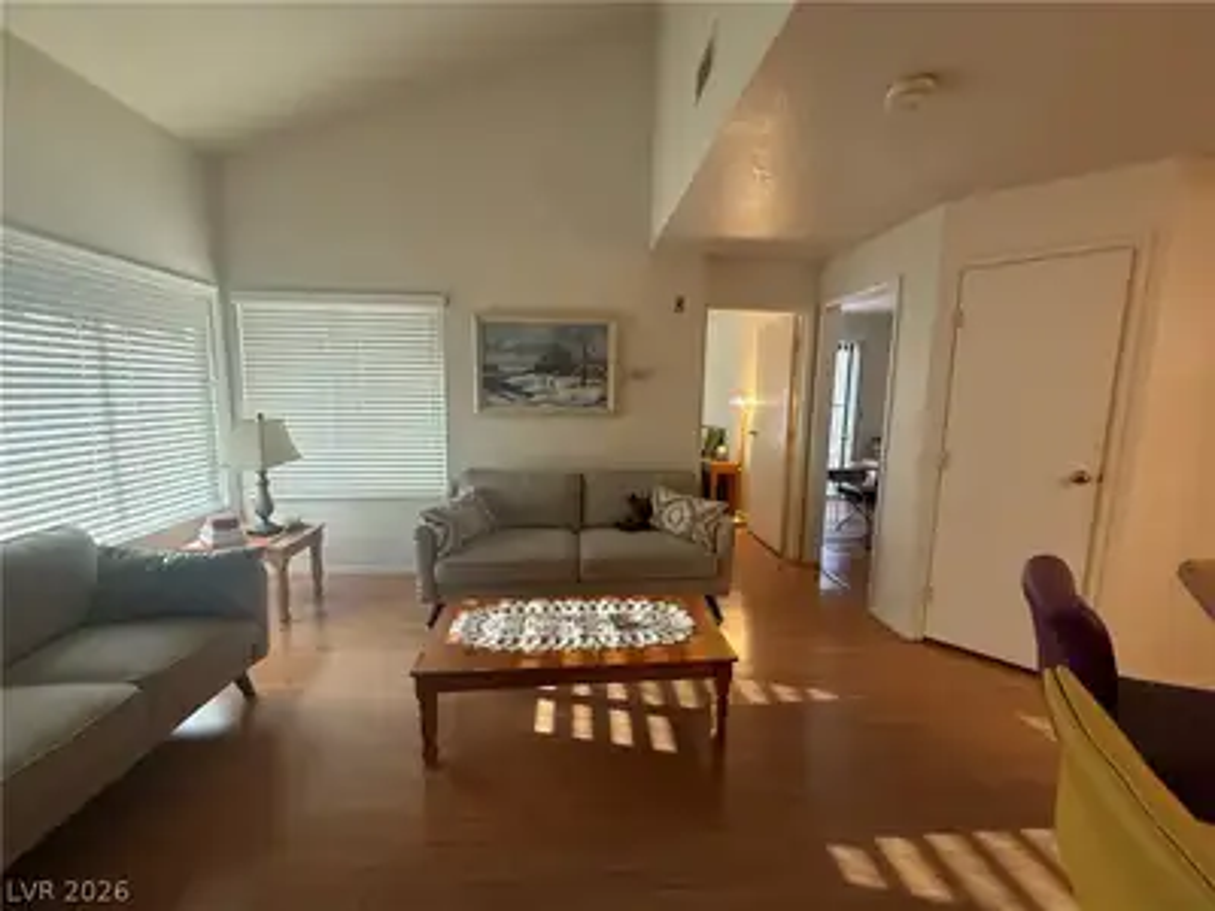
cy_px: 456
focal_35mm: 14
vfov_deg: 85.7
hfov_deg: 102.1
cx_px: 608
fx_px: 491
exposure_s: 1/120
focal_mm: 2.22
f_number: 2.2
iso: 400
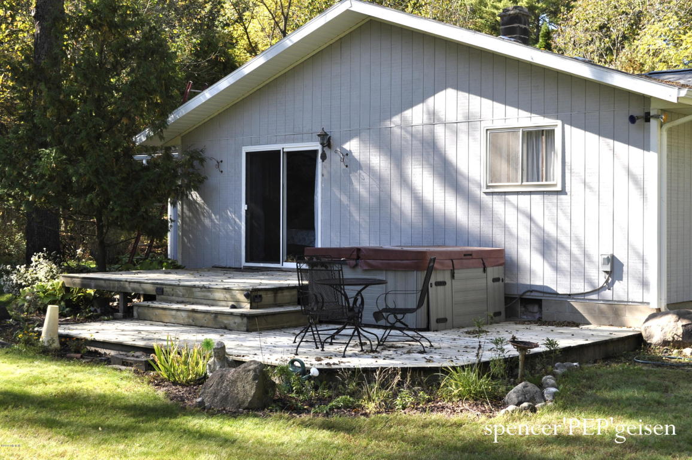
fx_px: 979
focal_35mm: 51
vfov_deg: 26.4
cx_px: 346
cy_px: 230
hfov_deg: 38.9
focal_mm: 34
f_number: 9
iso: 200
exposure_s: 1/125
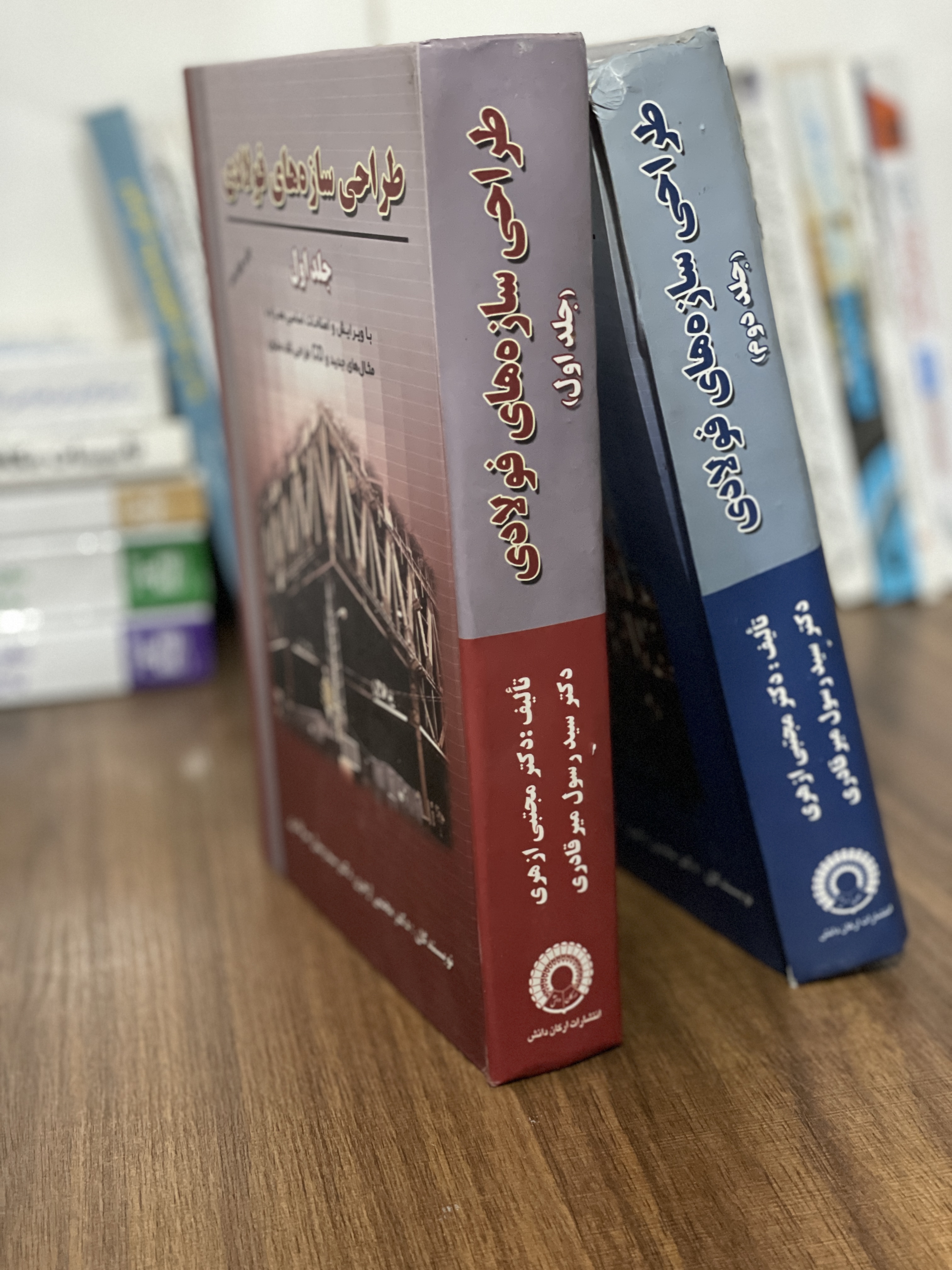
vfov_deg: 36.8
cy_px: 635
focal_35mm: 52
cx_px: 476
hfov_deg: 28.0
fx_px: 1907
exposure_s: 1/24
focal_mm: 6
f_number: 2
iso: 500
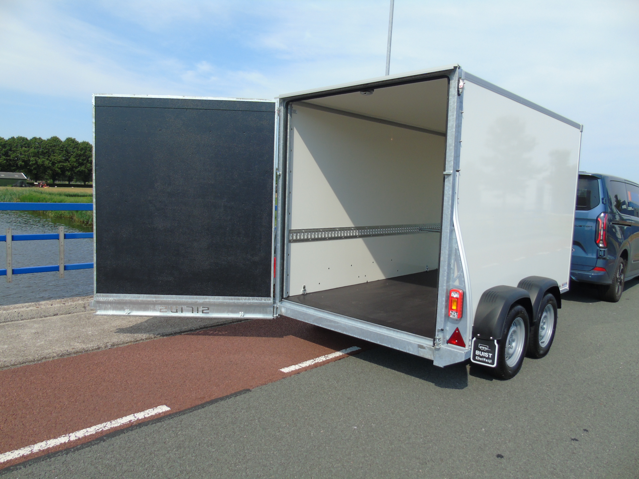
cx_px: 320
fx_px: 461
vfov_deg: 54.9
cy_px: 240
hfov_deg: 69.4
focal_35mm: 25
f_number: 3.4
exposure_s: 1/800
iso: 80
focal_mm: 4.4
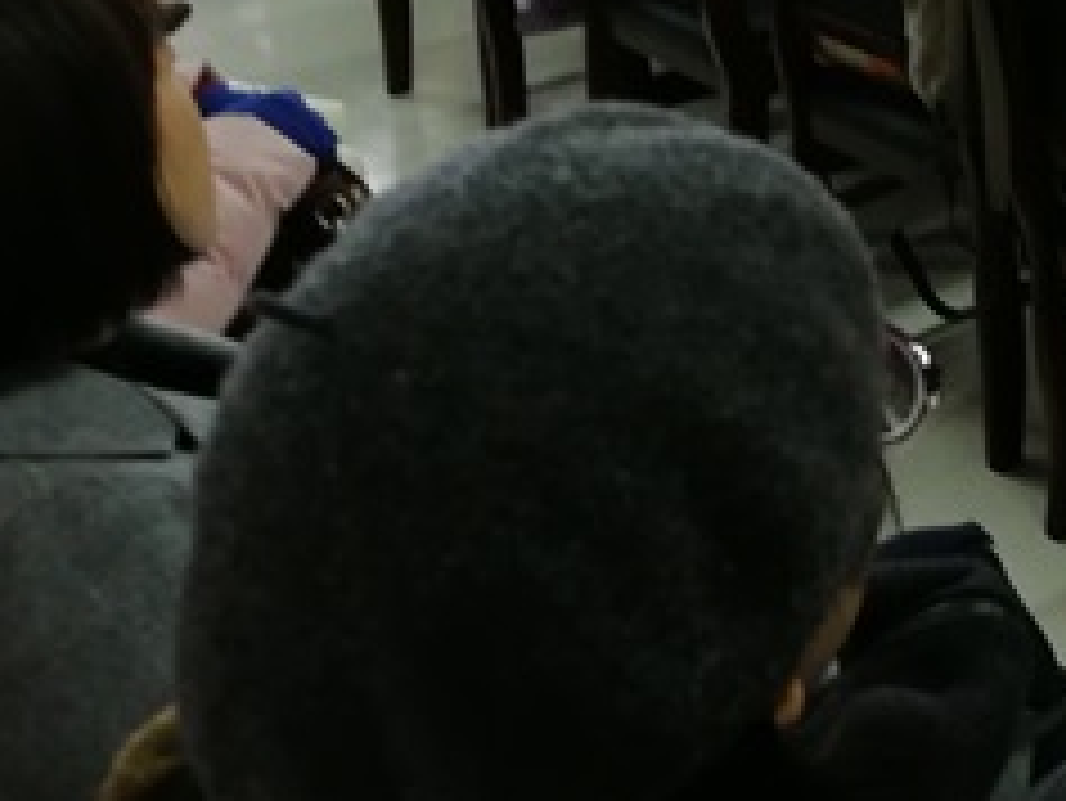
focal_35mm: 73
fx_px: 2249
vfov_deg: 18.7
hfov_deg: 23.8
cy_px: -256
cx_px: 1349
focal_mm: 3.84
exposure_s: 1/33.3
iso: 160
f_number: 4
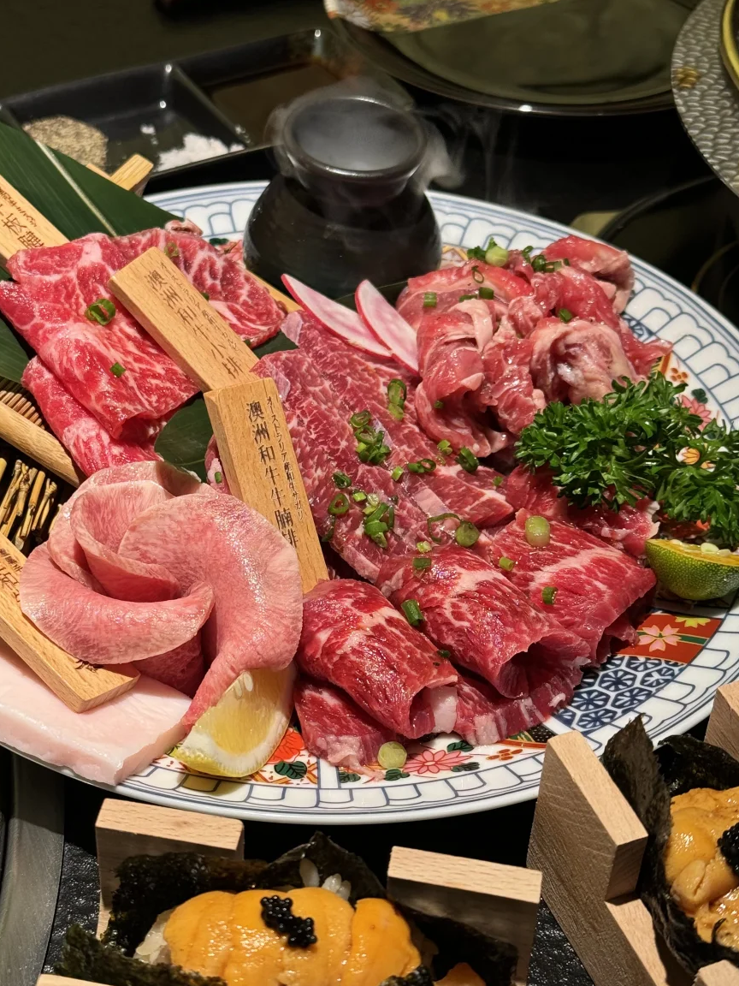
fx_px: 1708
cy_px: 514
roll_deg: -2.2
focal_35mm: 60
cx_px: 331
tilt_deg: -40.6
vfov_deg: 32.2
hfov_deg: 24.4
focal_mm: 6.76
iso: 80
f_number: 1.78
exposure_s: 1/103
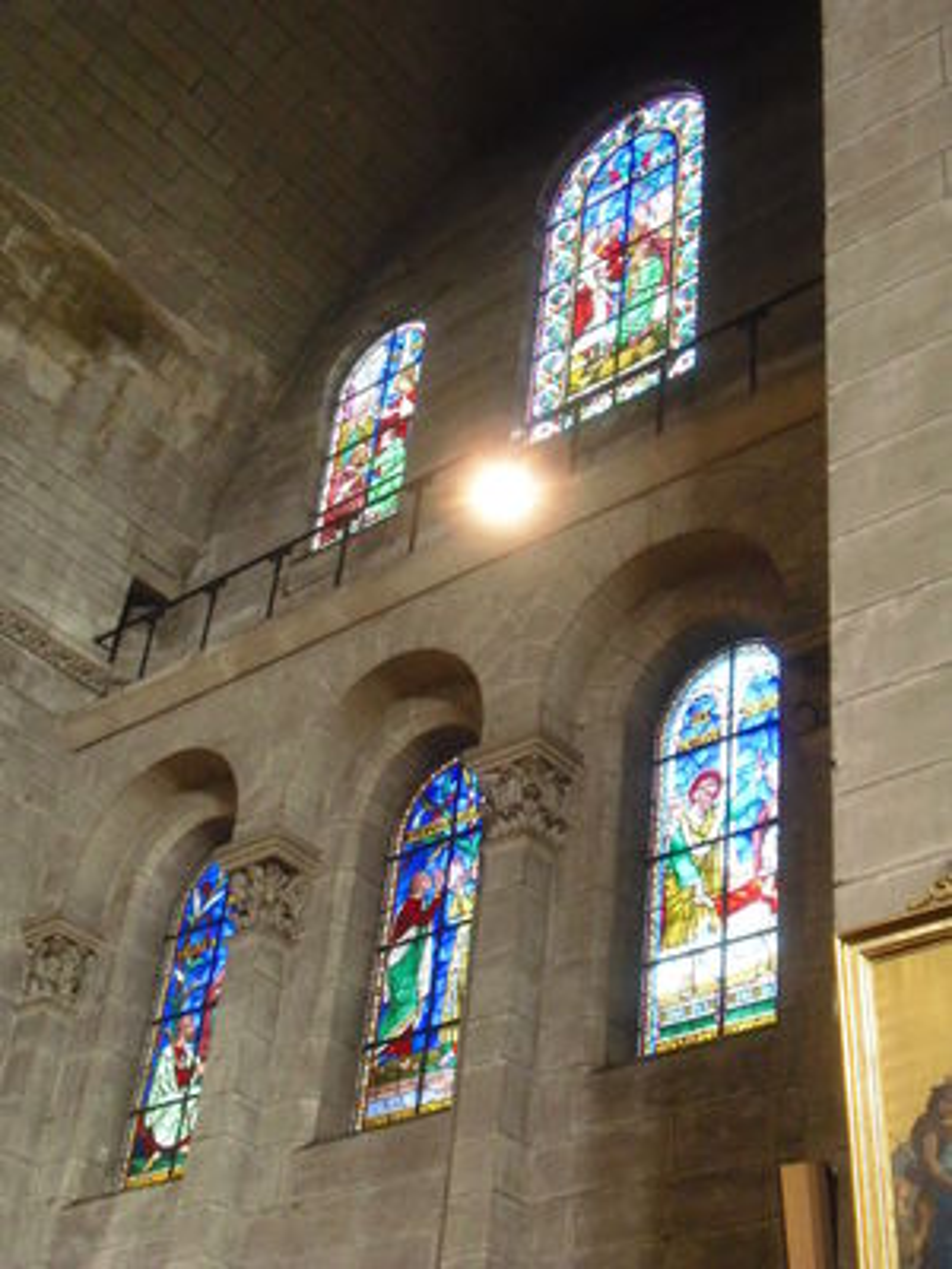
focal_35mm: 55
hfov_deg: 26.6
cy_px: 634
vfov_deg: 34.9
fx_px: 2017
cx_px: 476
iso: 400
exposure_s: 1/13
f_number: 3.7
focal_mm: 9.3
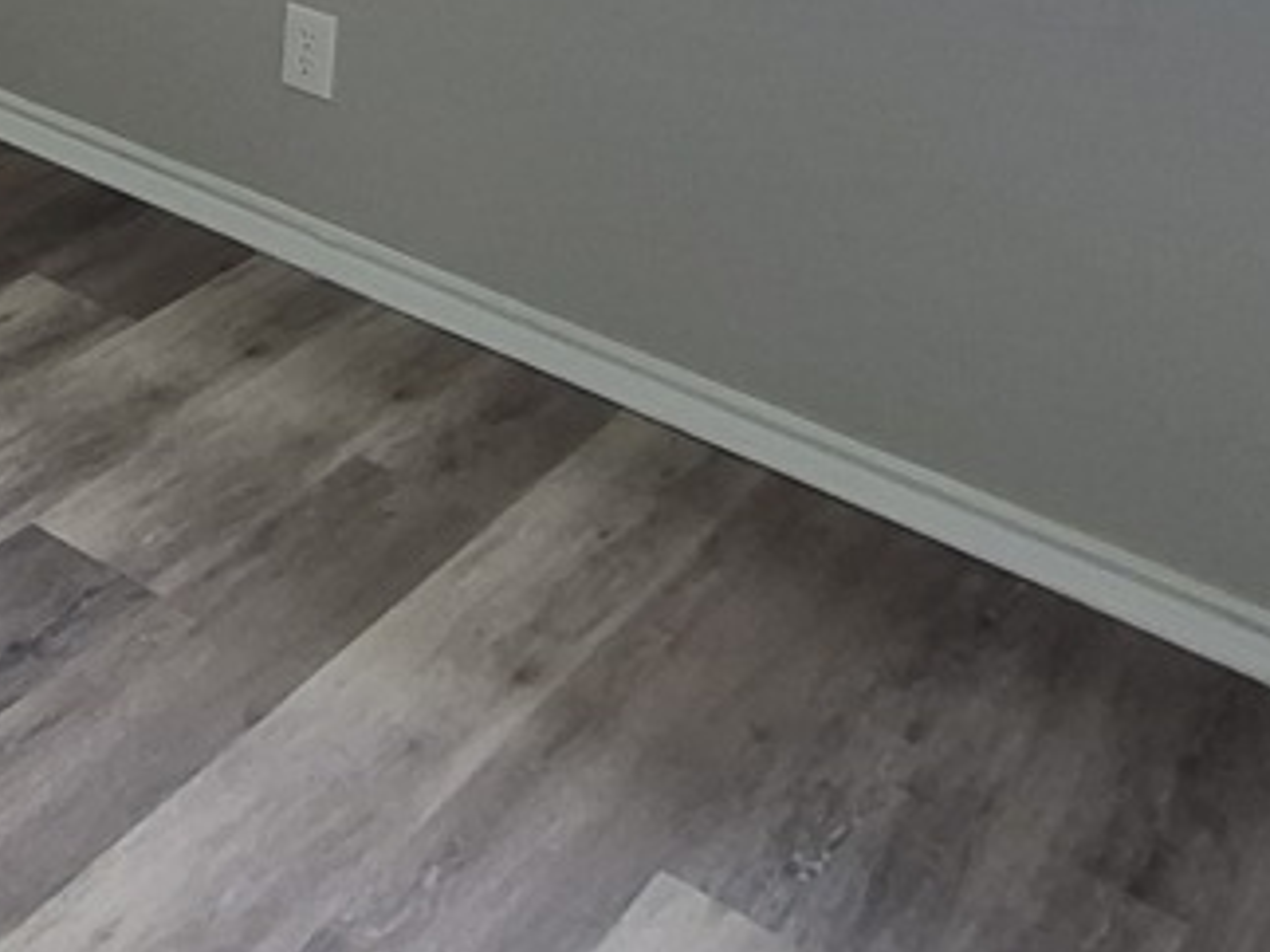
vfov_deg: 20.6
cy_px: -566
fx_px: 2127
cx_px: -252
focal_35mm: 58
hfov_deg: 28.8
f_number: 2.2
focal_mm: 1.74
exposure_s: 1/60
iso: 125
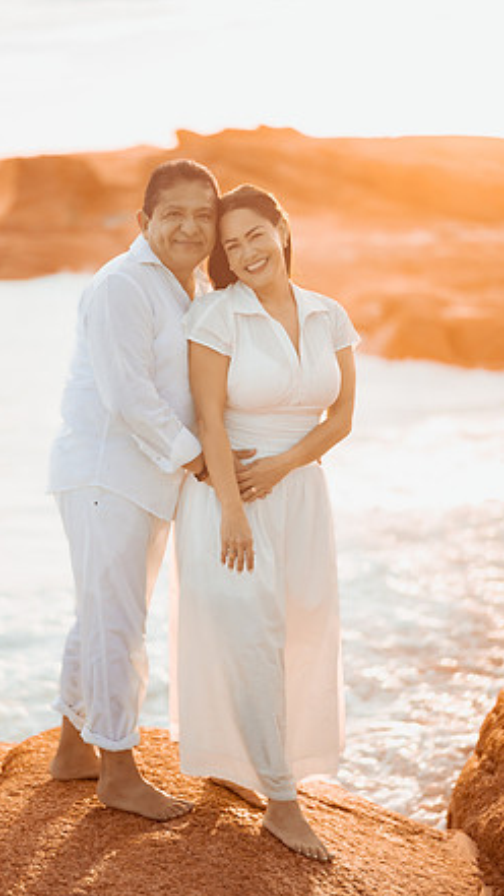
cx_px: 203
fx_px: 1473
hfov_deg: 19.4
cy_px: 455
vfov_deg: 33.8
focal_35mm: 62
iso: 80
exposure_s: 1/2500
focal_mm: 58
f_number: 1.4
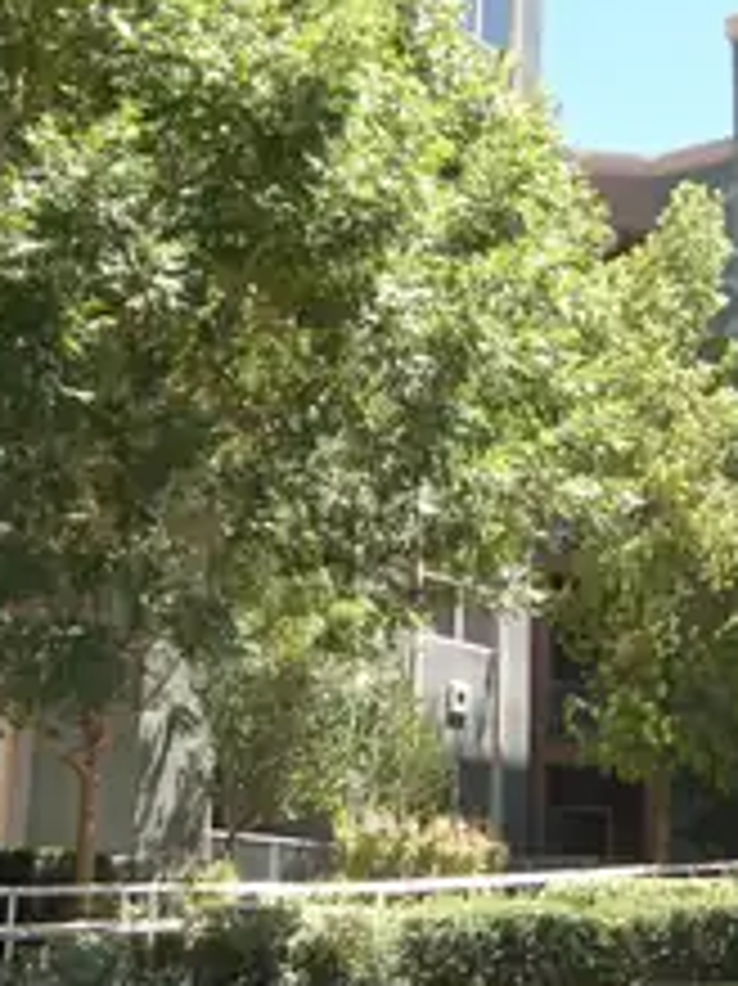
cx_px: 652
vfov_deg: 30.2
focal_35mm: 64
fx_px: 1821
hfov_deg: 22.4
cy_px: 401
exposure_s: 1/204
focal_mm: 5.9
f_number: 3.8
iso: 89
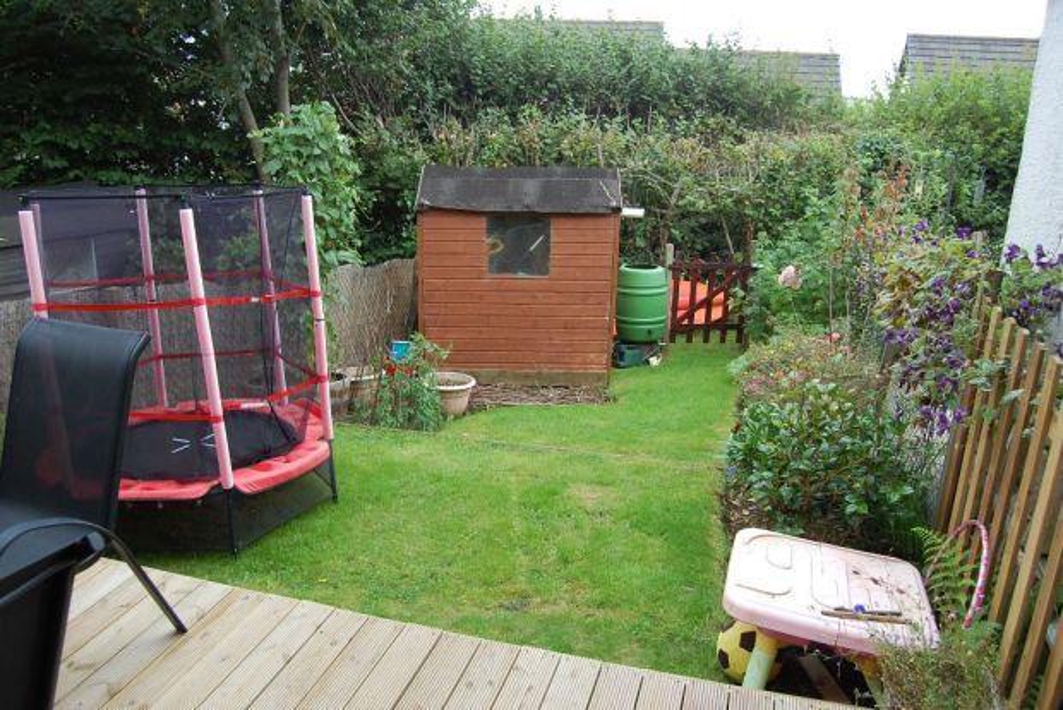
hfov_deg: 67.4
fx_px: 798
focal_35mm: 27
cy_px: 355
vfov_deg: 48.0
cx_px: 532
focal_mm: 18
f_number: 5.6
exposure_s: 1/125
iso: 360
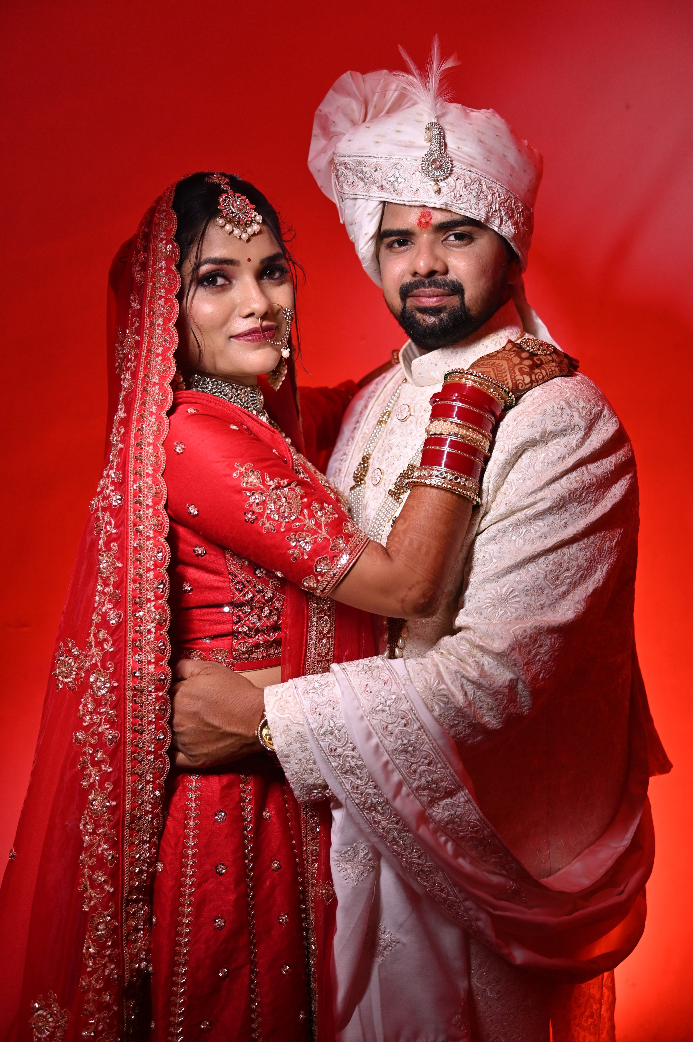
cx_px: 346
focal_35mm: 39
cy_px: 521
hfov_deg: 34.2
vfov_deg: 49.6
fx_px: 1128
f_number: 2.8
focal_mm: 39
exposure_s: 1/200
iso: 1000
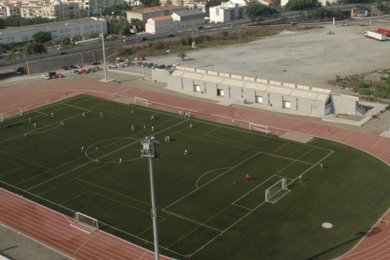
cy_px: 98
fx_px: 561
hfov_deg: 38.3
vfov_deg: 26.0
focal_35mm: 52
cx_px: 211
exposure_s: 1/1000
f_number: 7.1
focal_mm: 21
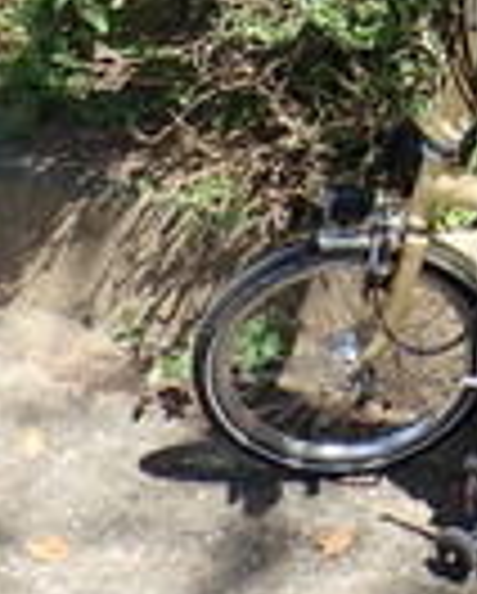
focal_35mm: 83
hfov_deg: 16.5
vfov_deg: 19.6
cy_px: -324
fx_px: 1461
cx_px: 756
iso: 100
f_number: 2.8
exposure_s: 1/400
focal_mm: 4.5
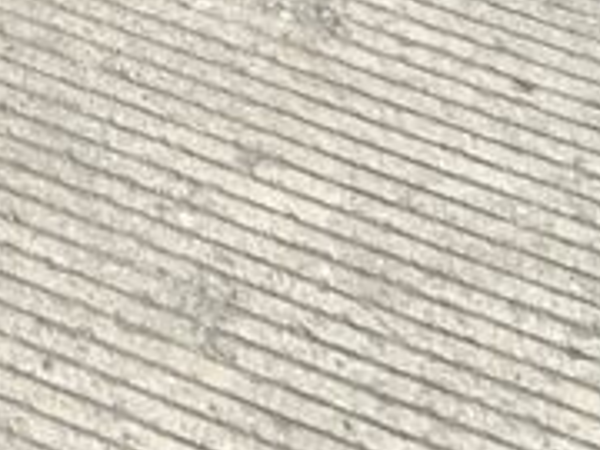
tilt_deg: -31.2
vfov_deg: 8.2
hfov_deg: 11.7
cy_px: -793
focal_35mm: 159
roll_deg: -4.4
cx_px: -417
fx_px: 2756
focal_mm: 3
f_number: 1.8
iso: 25
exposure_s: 1/606
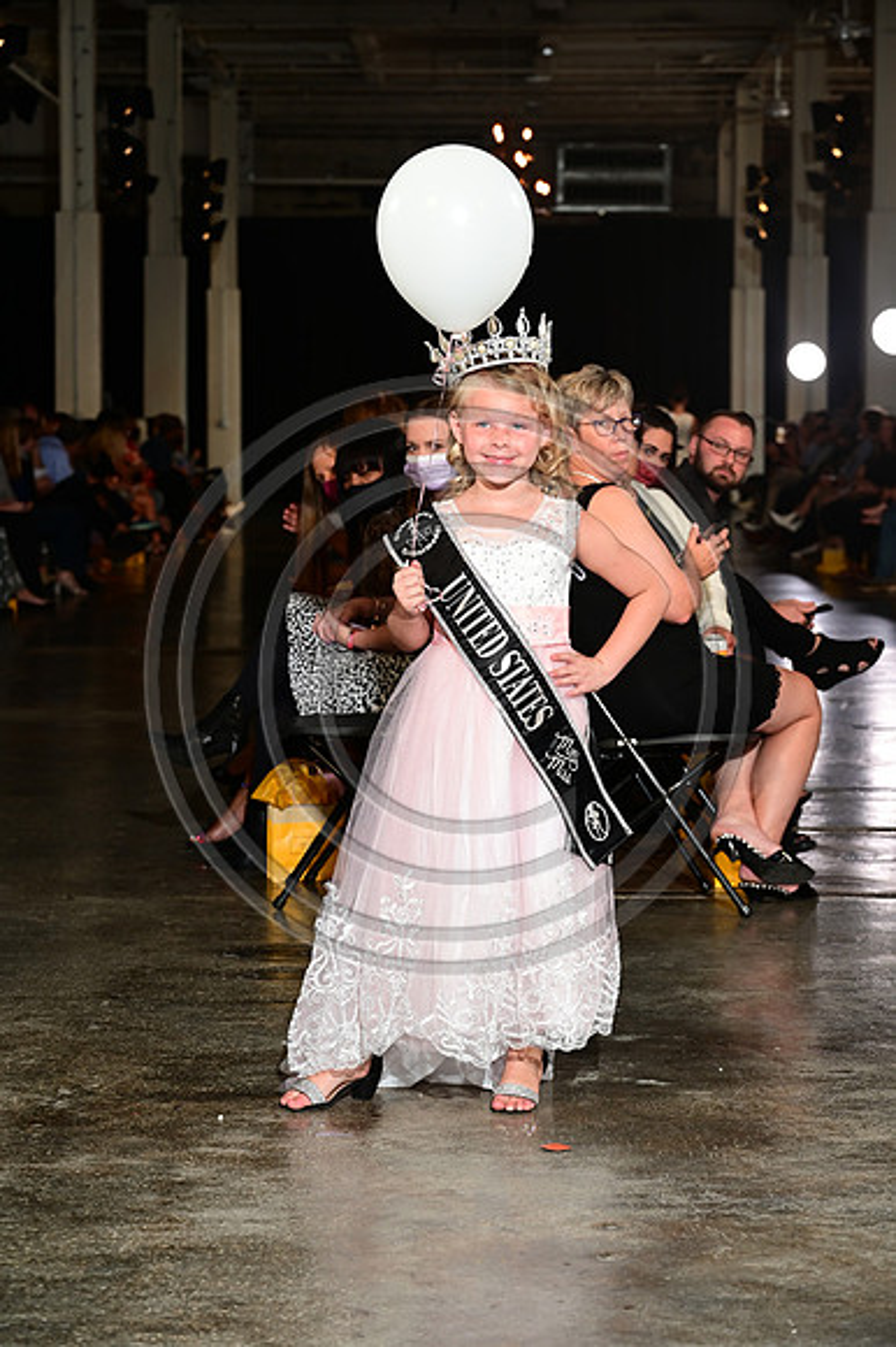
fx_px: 3439
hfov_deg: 14.8
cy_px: 674
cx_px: 448
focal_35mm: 92
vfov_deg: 22.2
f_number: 6.3
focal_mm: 92
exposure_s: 1/125
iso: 1000
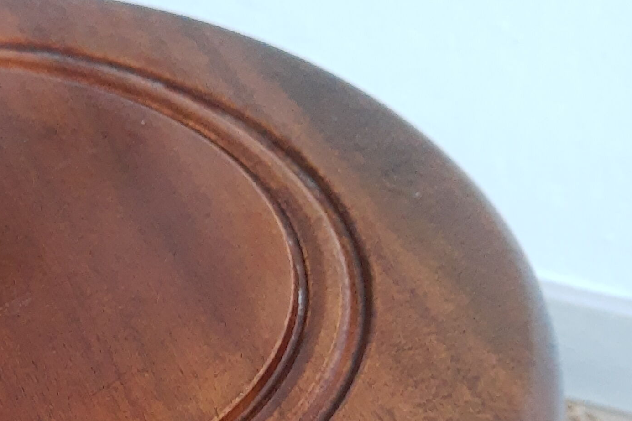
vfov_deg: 16.9
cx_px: -53
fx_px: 1404
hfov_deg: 23.8
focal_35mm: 80
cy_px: 357
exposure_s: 1/33
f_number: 1.8
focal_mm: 3.95
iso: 521
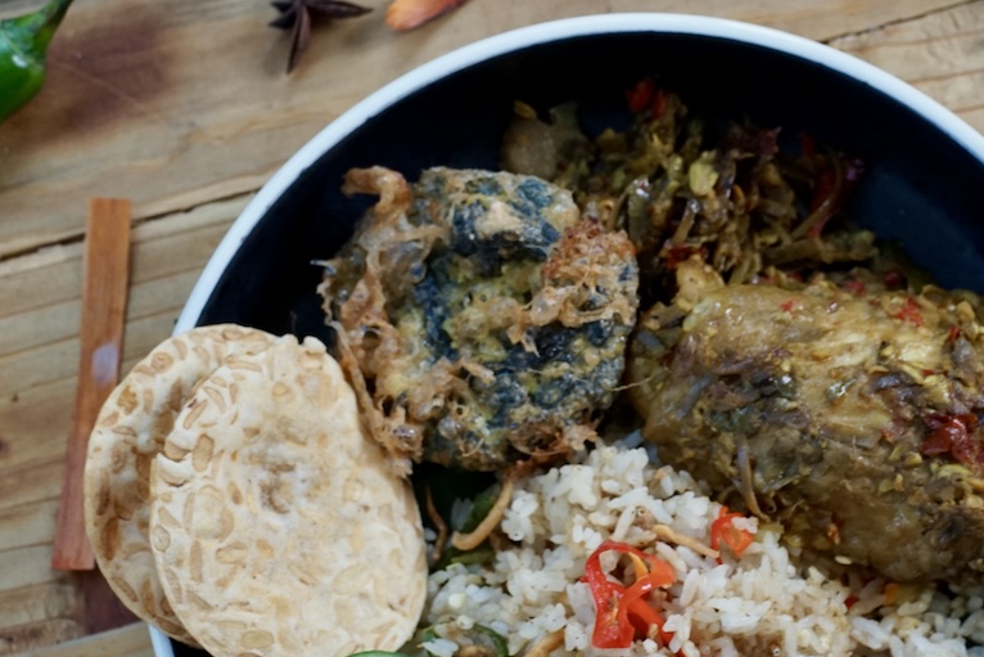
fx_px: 3882
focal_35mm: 142
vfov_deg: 9.6
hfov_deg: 14.4
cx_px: 617
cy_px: 523
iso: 1600
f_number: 8
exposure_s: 1/40
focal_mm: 85
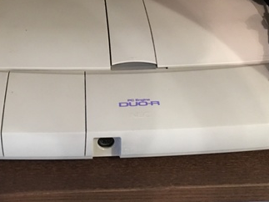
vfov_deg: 22.6
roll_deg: -1.8
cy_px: -8
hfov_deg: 31.2
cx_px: 116
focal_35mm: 62
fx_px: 482
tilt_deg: -25.6
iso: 50
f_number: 2.2
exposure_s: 1/4
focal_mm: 4.15
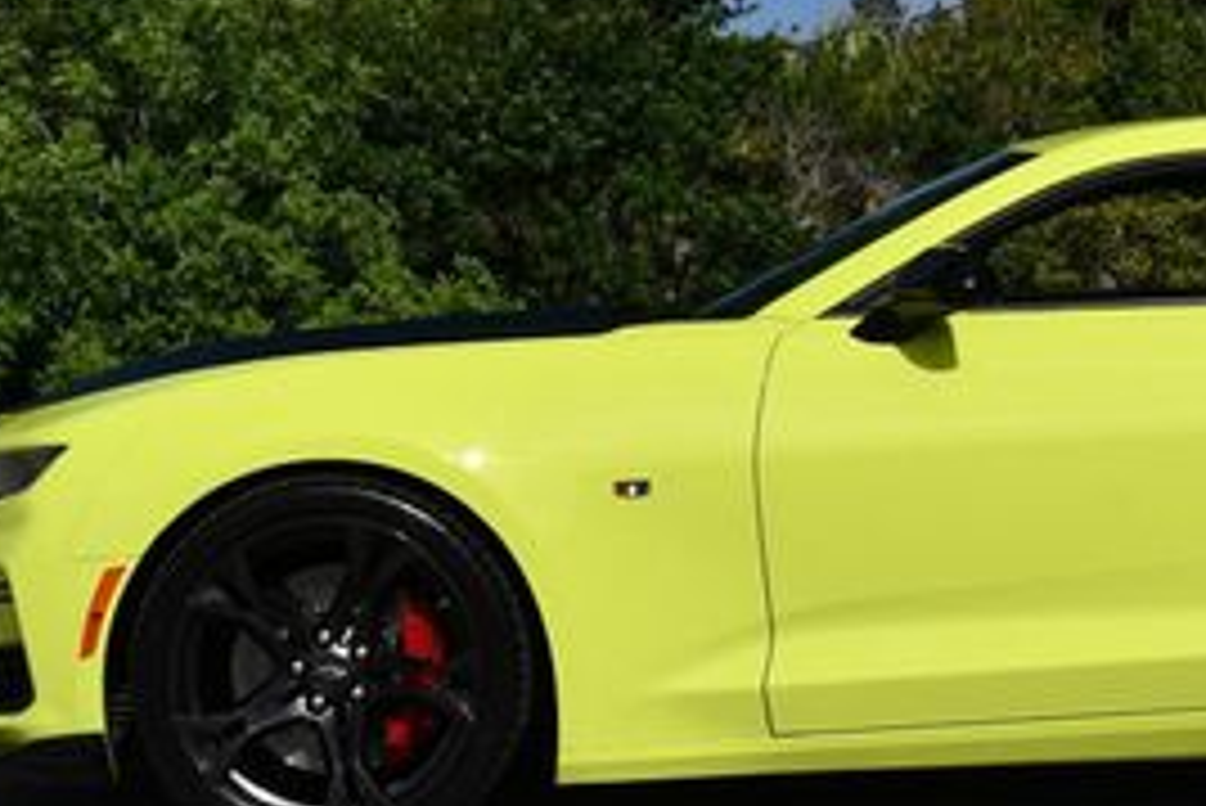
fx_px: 4156
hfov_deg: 16.2
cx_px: 1152
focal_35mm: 124
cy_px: 99
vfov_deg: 11.0
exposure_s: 1/400
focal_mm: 26
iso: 100
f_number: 10
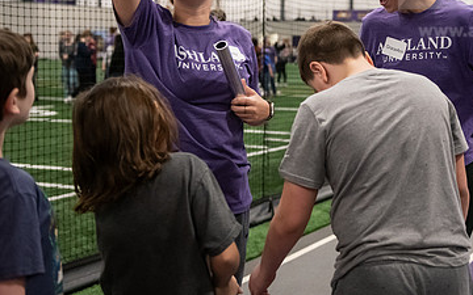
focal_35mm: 69
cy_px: 58
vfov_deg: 18.7
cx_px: 359
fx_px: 889
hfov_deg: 29.3
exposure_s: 1/400
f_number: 3.2
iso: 4000
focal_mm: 42
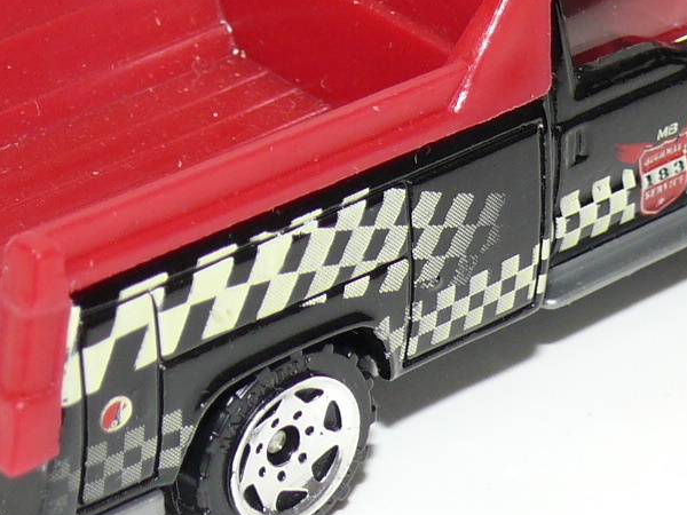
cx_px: 310
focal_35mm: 216
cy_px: 61
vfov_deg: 6.9
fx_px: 4287
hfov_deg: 9.2
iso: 100
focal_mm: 11.8
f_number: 4
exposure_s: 1/30
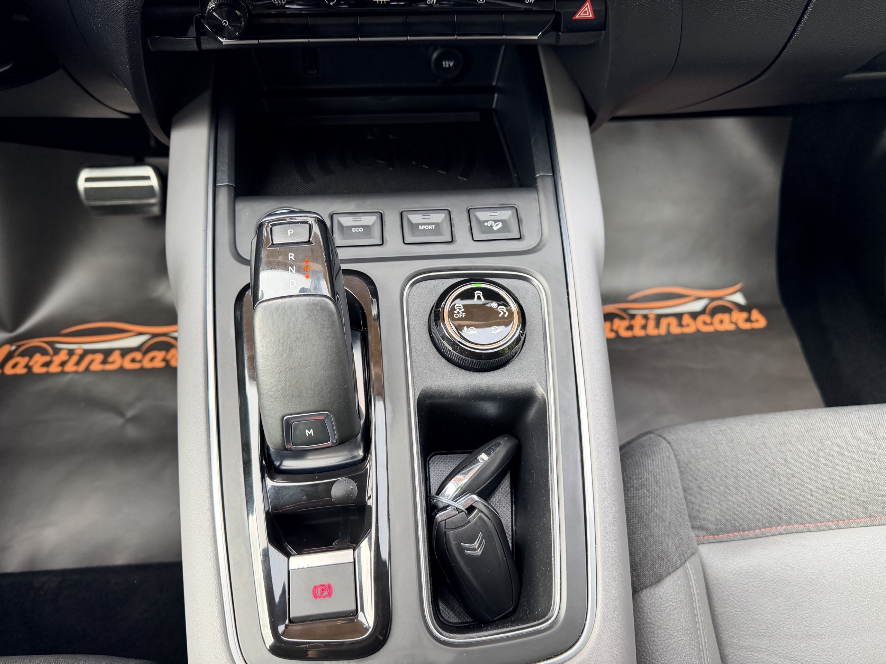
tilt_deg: -58.7
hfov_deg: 71.6
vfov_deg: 56.8
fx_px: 614
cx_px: 443
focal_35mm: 24
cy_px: 332
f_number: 1.78
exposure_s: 1/121
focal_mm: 6.76
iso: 200
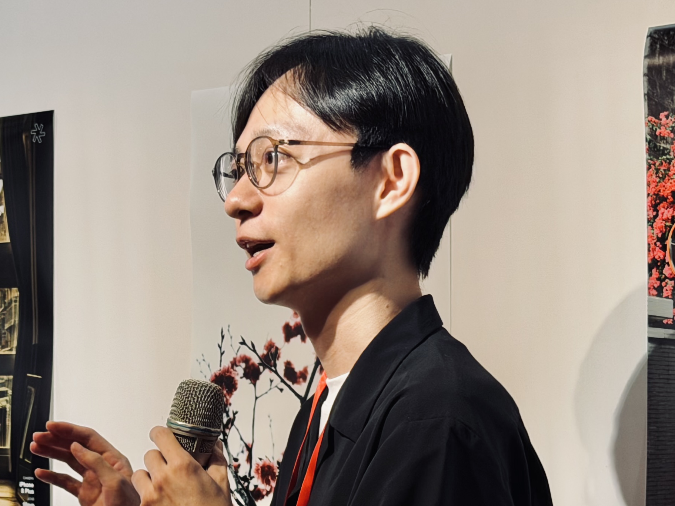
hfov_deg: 19.7
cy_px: 411
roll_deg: -3.0
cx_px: 146
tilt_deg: -0.6
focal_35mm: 99
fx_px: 1930
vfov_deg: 14.8
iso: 80
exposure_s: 1/121
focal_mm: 6.76
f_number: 1.78
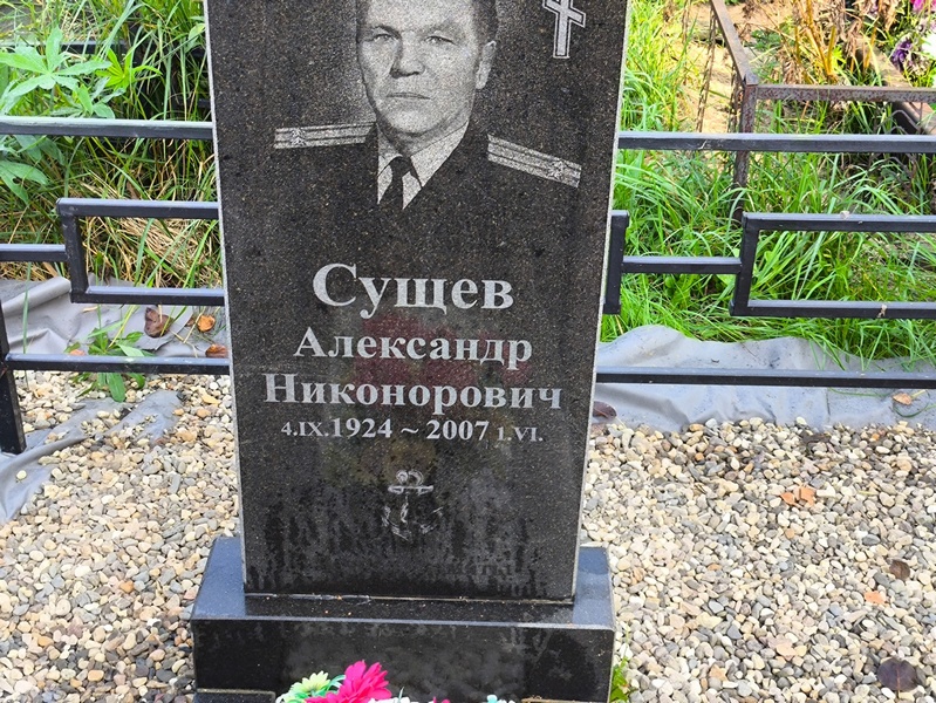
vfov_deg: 29.1
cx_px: 468
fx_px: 1353
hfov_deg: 38.2
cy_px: 352
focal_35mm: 50
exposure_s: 1/120
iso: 64
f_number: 1.7
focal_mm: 4.71
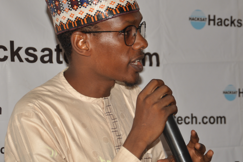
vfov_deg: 11.7
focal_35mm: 117
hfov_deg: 17.5
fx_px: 789
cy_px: 80
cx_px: 115
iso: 200
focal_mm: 50
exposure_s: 1/60
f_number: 5
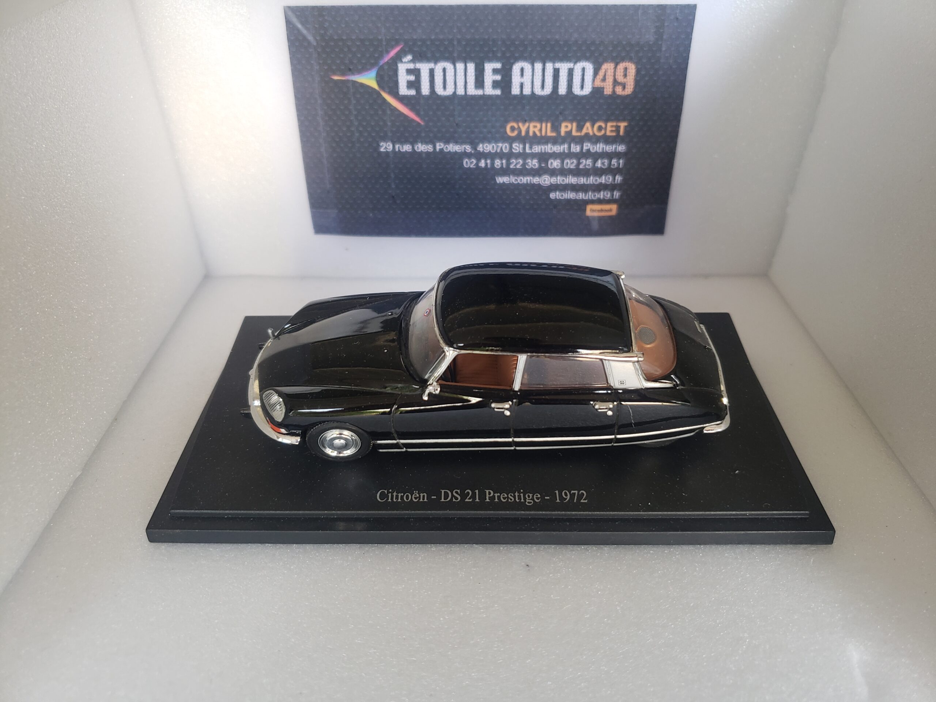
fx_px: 703
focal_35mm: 26
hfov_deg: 67.3
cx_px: 468
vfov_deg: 53.1
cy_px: 351
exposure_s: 1/60
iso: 125
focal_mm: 4.3
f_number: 1.5
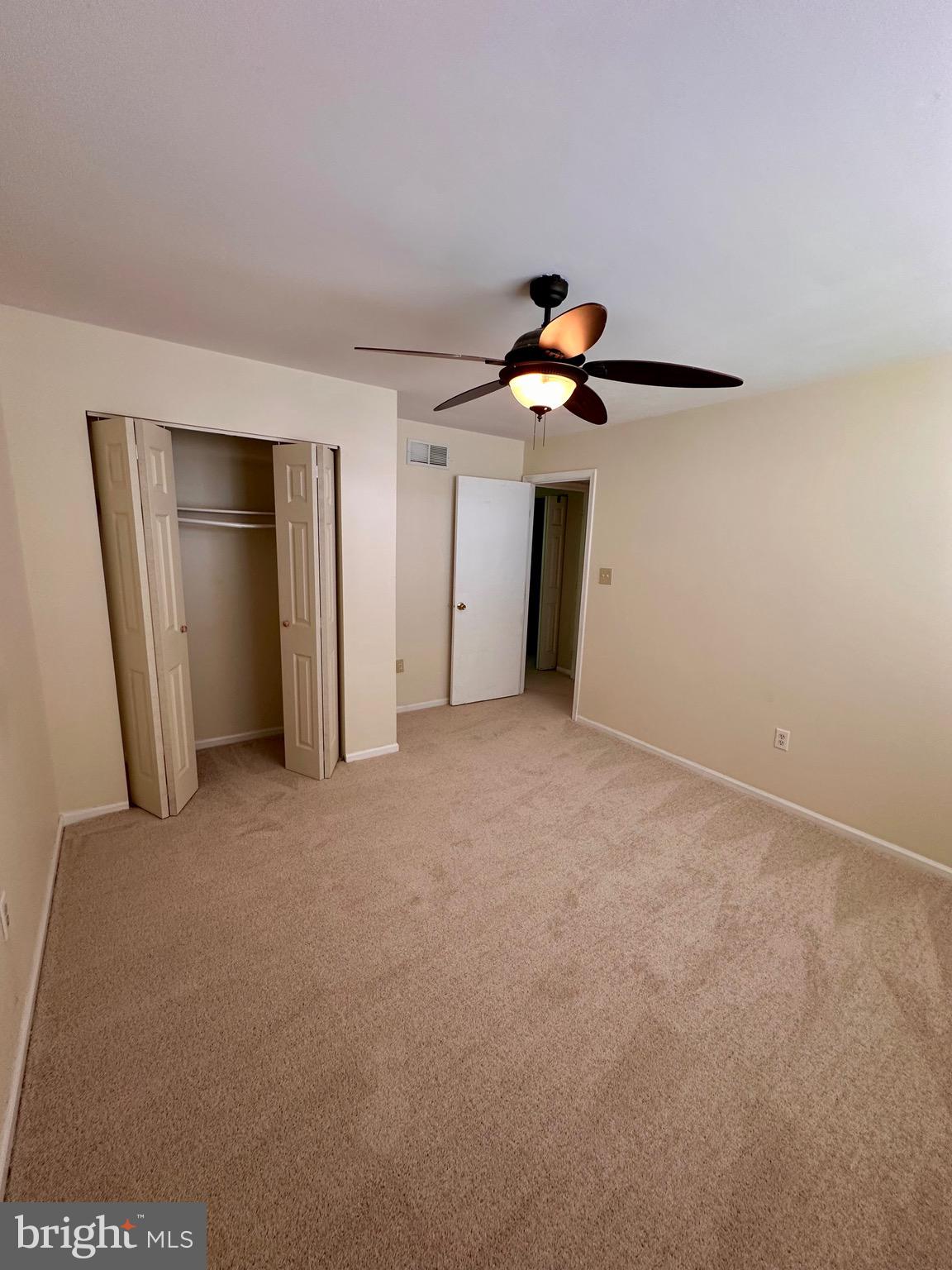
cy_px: 635
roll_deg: -2.7
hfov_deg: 85.7
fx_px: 513
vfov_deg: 102.1
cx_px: 476
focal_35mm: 14
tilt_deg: -11.0
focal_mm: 2.22
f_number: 2.2
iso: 160
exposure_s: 1/60
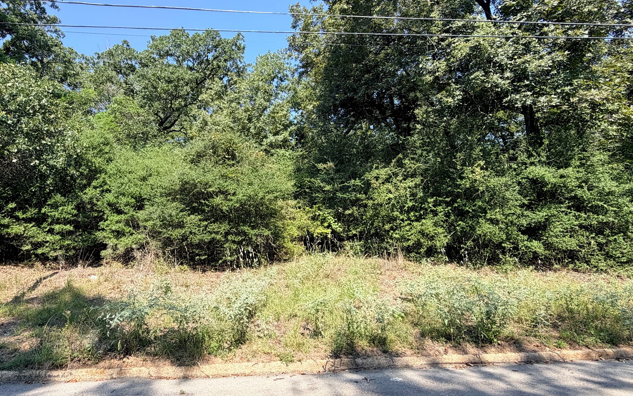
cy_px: 179
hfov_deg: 81.7
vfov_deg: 57.2
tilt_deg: +10.7
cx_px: 268
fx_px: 362
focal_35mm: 21
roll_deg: +4.8
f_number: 2.2
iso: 40
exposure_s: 1/602
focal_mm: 2.22
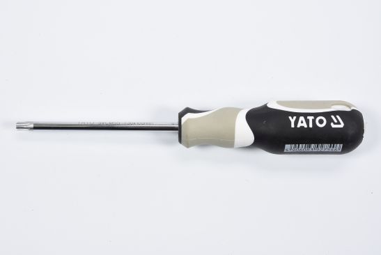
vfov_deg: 18.2
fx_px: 795
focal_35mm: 75
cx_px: 190
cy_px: 128
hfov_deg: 27.0
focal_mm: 50
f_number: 16
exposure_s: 1/125
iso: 250
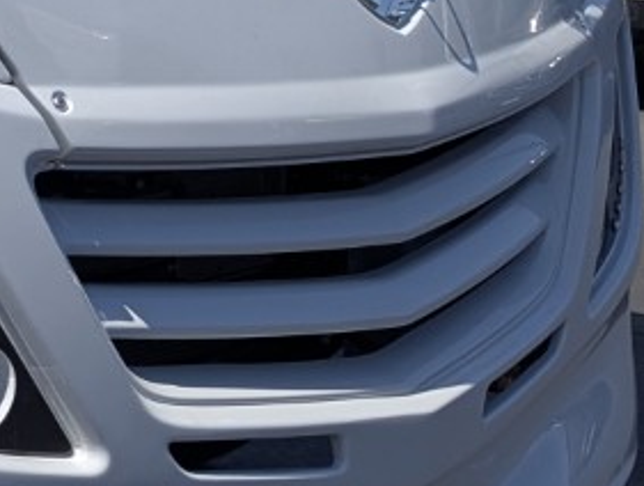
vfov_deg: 12.0
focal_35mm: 119
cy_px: -218
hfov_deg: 14.9
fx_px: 2219
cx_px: -421
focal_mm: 6.81
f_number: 1.85
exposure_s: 1/2096
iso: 42
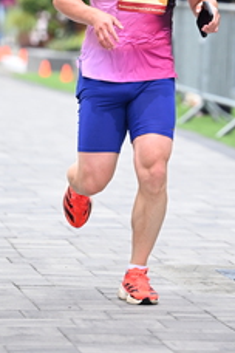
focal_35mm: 338
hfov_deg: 4.1
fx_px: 3309
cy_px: -42
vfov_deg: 6.1
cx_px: 152
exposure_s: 1/2000
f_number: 2.8
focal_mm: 140
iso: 1000
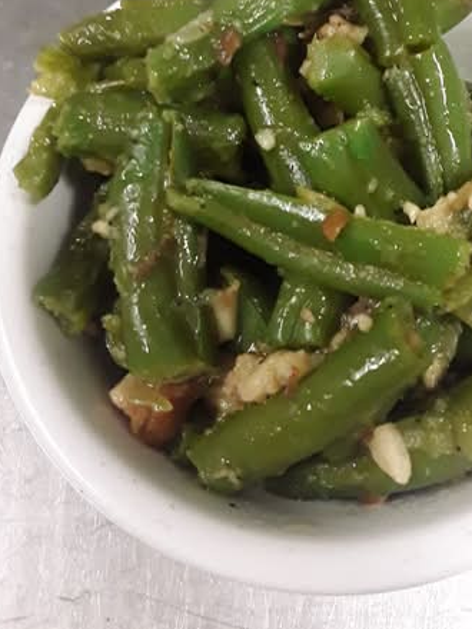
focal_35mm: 45
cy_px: 168
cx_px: 339
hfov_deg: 31.7
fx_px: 818
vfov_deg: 41.0
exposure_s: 1/15
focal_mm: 2.91
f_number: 1.9
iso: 200
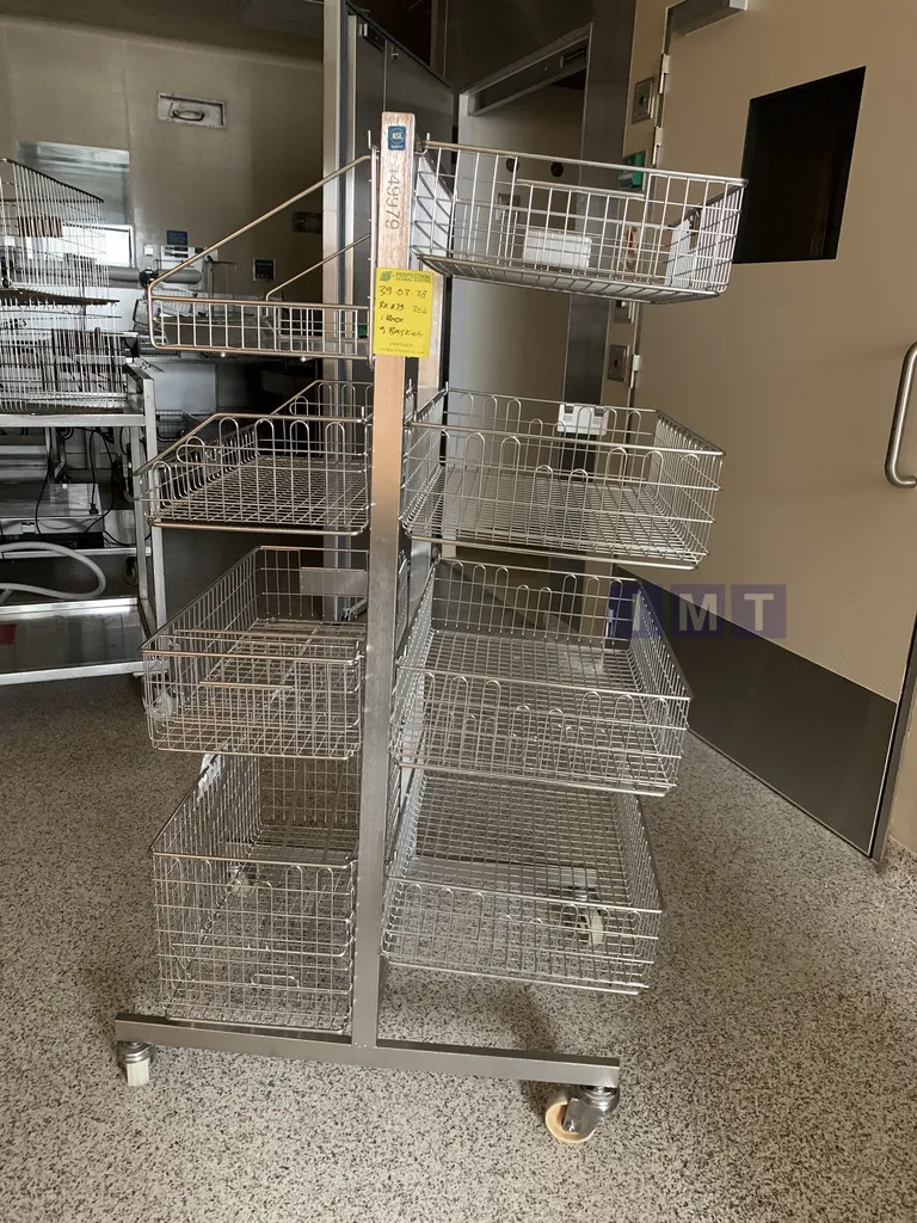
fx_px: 918
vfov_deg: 67.3
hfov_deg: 53.1
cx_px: 458
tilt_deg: -15.9
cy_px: 612
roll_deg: -2.7
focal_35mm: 26
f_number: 1.8
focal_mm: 4.25
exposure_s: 1/30
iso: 400
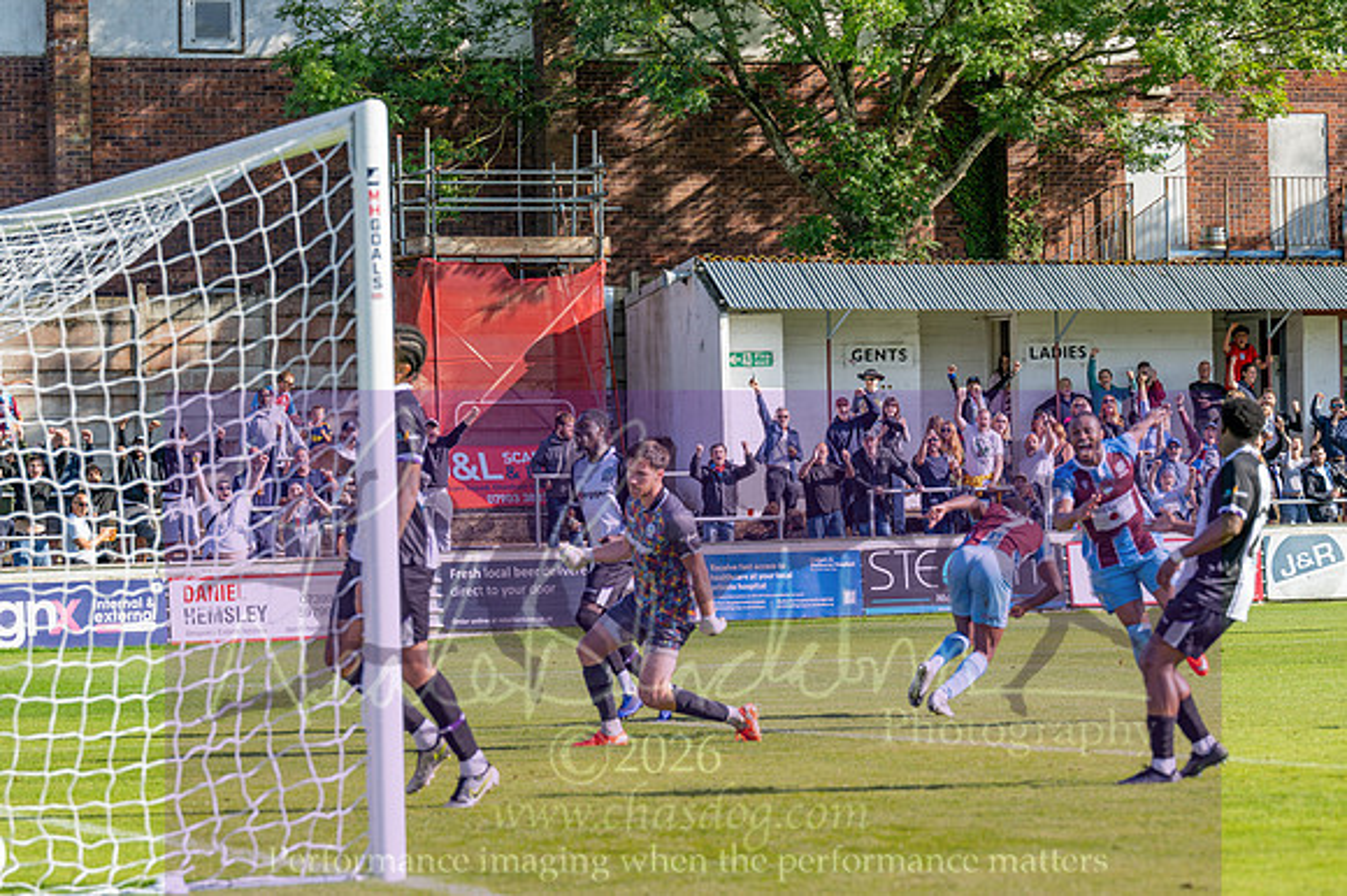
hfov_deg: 15.8
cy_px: 448
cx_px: 674
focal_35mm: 130
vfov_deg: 10.5
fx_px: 4861
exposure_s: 1/2500
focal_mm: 87
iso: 400
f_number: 4
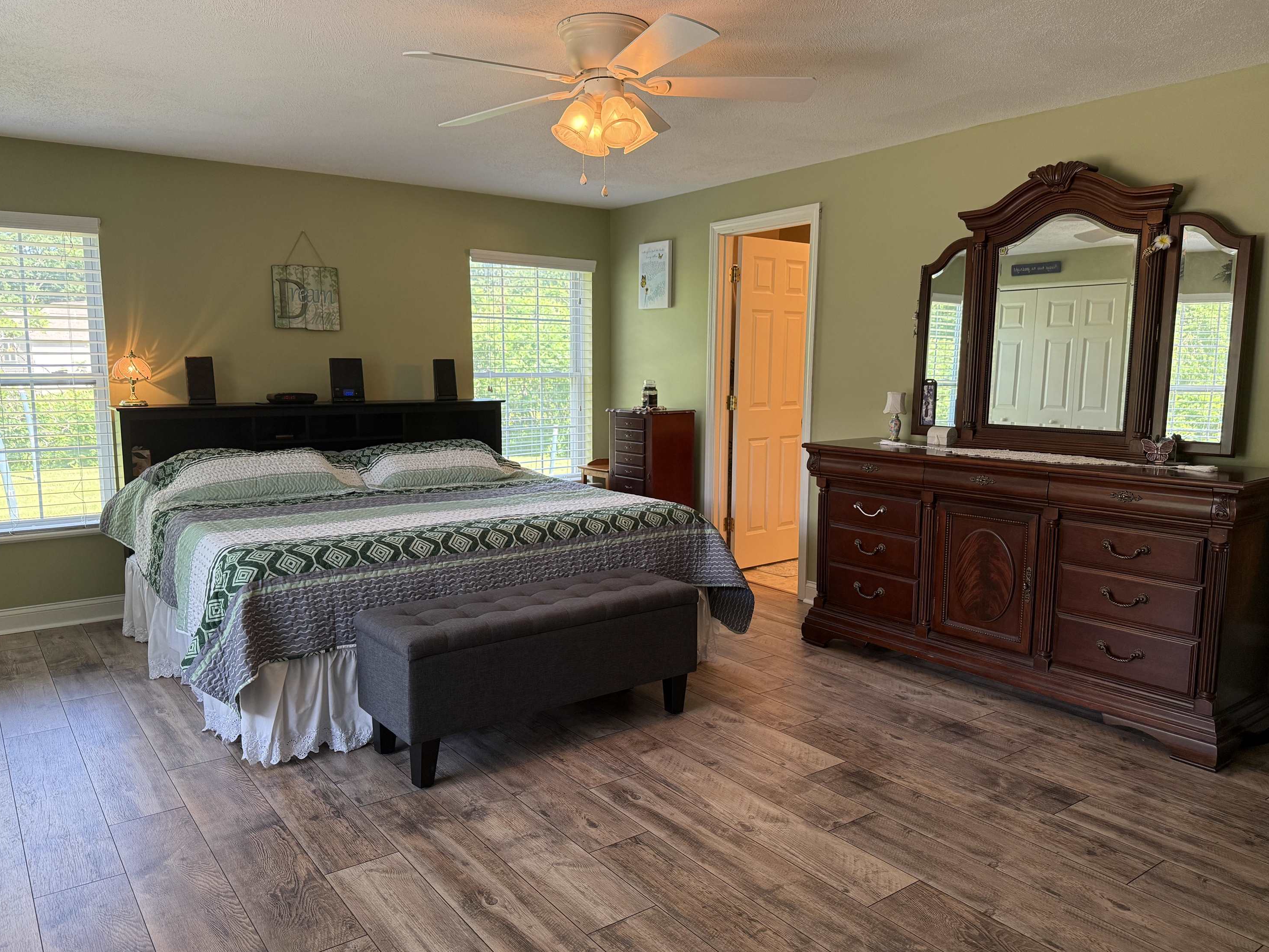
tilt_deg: -6.7
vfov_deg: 54.9
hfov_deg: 69.4
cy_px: 480
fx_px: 917
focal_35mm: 25
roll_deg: +0.1
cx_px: 621
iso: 200
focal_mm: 6.76
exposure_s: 1/120
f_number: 1.78
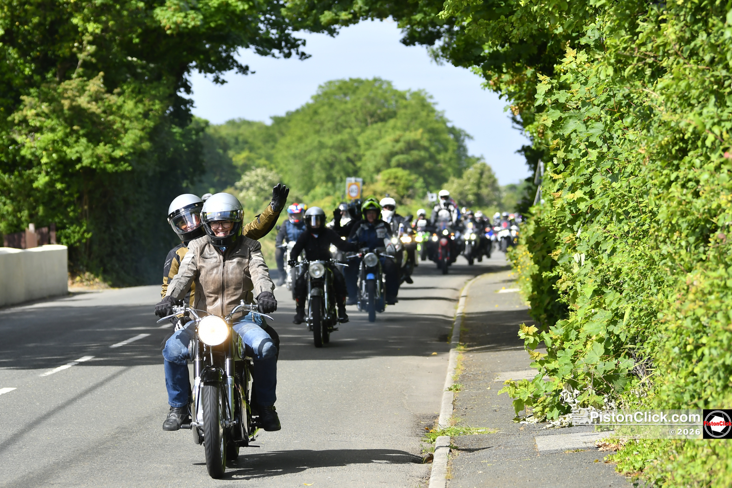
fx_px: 3050
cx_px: 366
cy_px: 244
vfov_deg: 9.1
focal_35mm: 150
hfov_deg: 13.7
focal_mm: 100
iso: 200
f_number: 3.5
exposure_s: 1/500
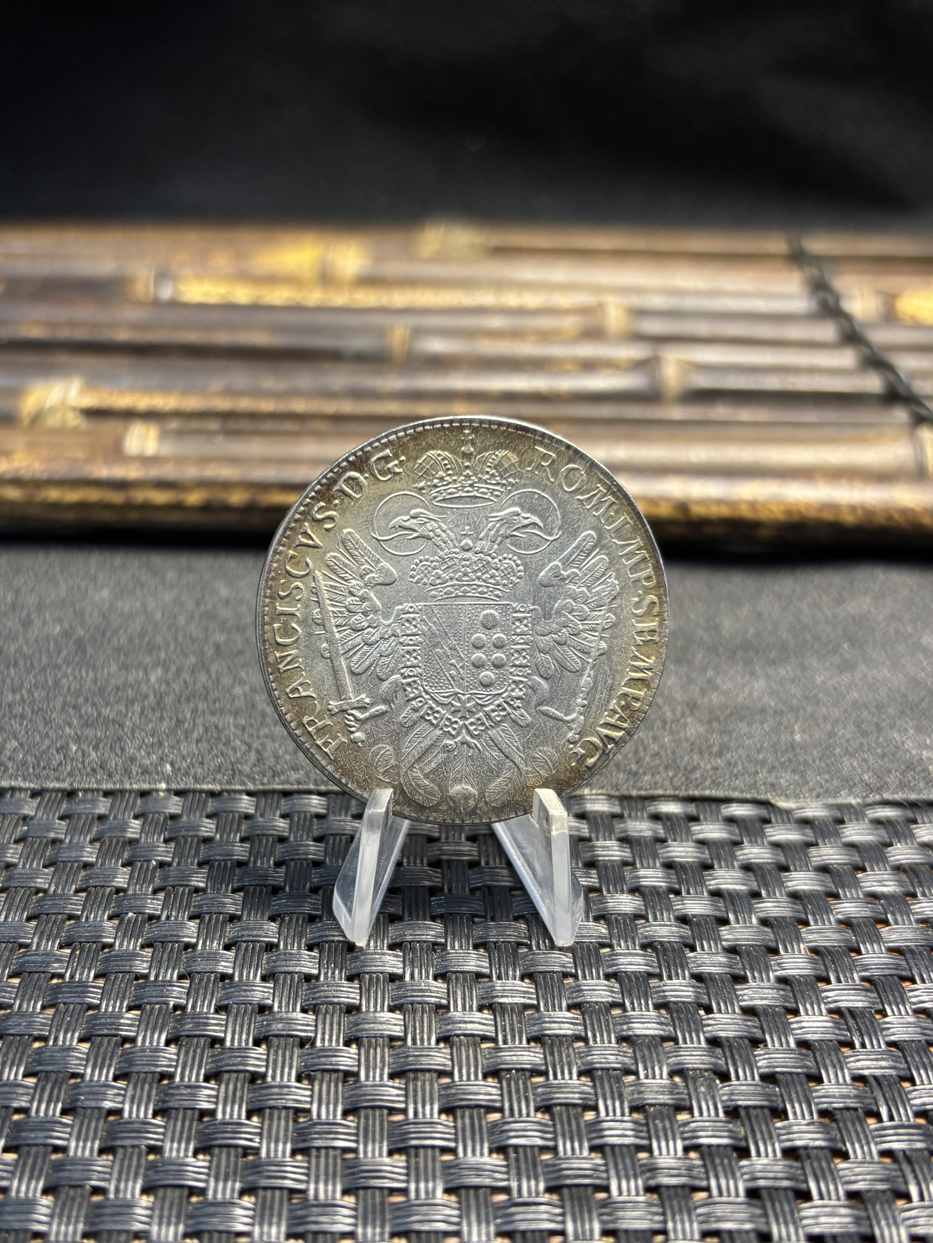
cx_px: 466
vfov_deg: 67.3
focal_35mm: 26
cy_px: 622
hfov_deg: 53.1
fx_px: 934
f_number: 1.6
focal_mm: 5.96
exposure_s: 1/50
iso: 160
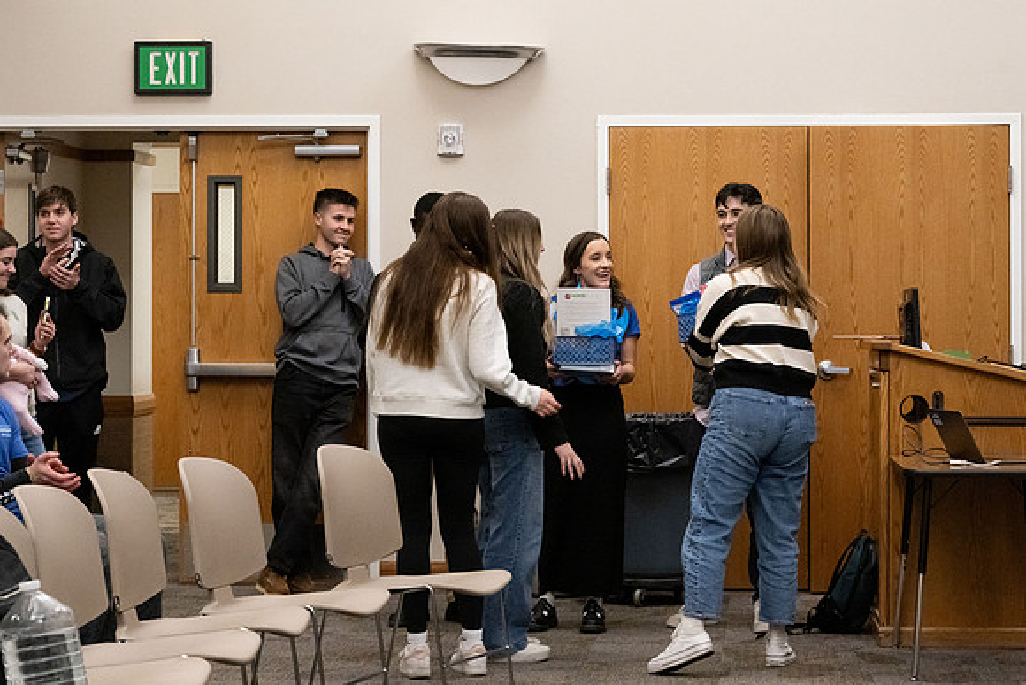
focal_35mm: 84
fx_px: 2387
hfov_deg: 24.2
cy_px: 285
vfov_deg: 16.3
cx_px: 609
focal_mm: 70
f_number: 6.3
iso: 6400
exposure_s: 1/250
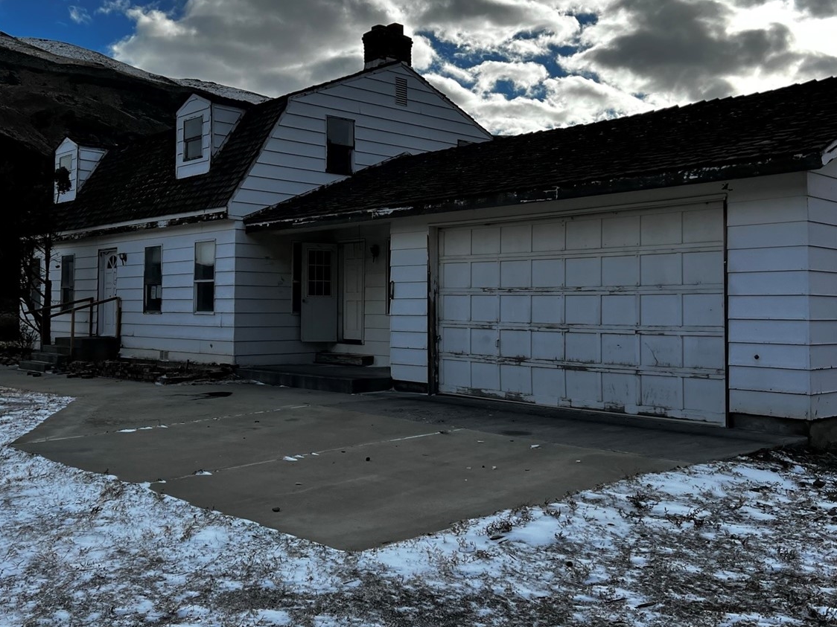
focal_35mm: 37
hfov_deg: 50.0
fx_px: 895
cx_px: 354
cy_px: 275
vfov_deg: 38.6
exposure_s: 1/4444
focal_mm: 5.7
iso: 50
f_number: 1.5
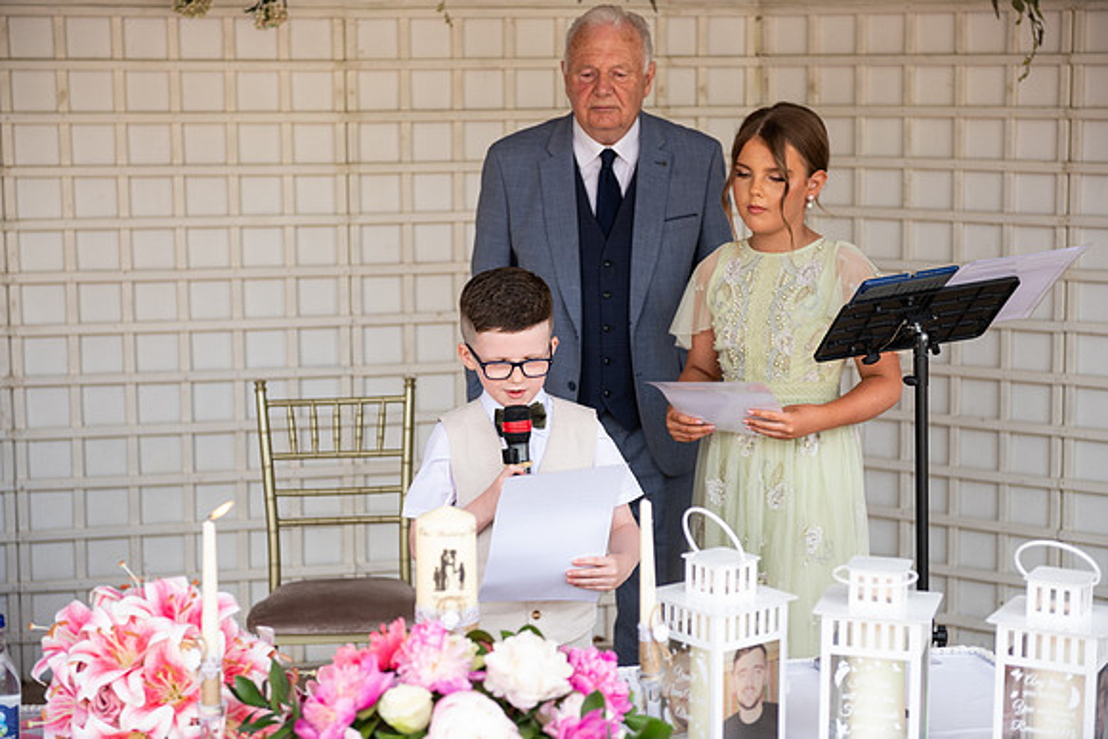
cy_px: 370
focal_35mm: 70
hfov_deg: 28.8
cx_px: 554
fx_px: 2155
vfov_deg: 19.5
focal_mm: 70
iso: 125
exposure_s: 1/160
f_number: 3.5
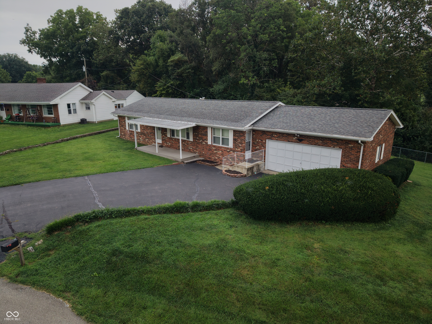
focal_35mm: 24
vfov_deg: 56.8
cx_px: 216
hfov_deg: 71.6
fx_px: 300
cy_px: 162
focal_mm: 8.67
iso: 340
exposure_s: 1/20
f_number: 1.8
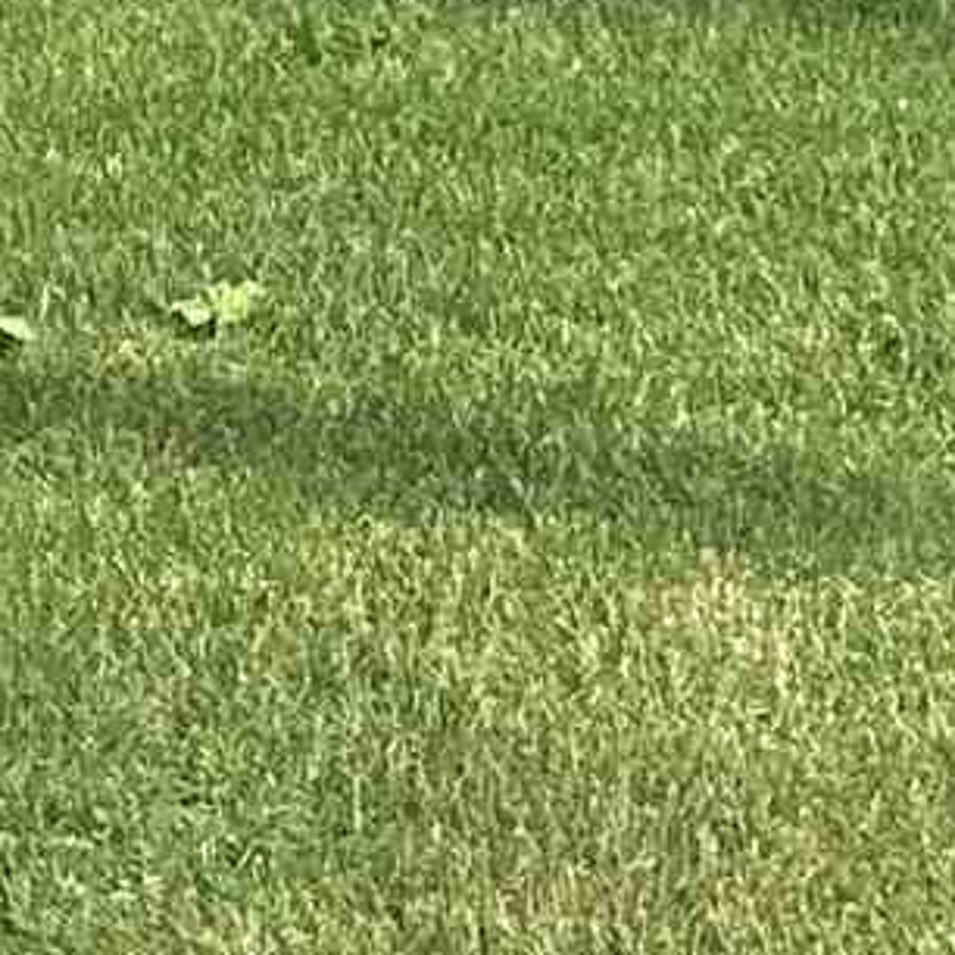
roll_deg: -1.6
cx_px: 846
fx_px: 6648
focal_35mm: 213
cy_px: -2569
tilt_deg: +9.9
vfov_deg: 6.8
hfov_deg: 8.2
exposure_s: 1/1517
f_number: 1.78
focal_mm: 6.86
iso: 80
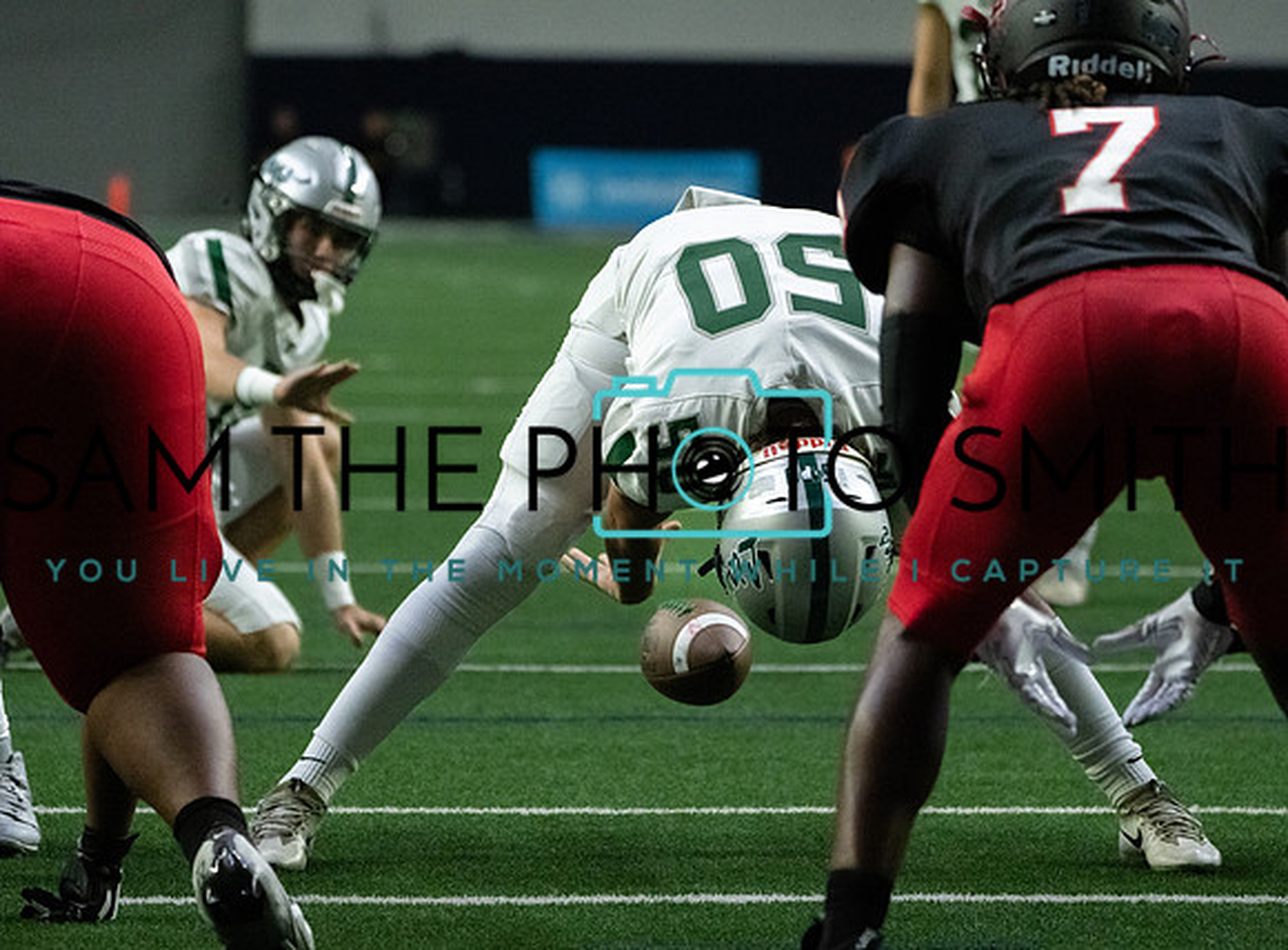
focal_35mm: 287
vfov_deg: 5.1
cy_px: 456
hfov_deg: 6.9
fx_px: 10624
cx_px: 632
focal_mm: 221
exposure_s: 1/1250
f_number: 5.6
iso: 12800
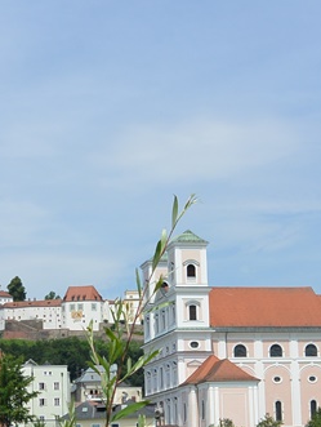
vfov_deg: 21.3
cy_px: 330
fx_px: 1123
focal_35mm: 91
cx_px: 129
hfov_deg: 16.3
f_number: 4
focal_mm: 11
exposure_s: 1/1250
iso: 100
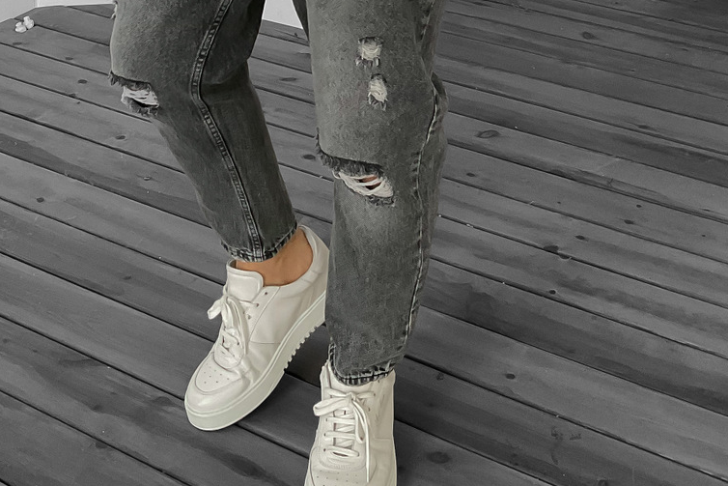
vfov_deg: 19.3
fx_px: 1294
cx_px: 290
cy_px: -185
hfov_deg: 31.3
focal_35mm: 64
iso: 64
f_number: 1.8
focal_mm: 3
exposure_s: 1/90
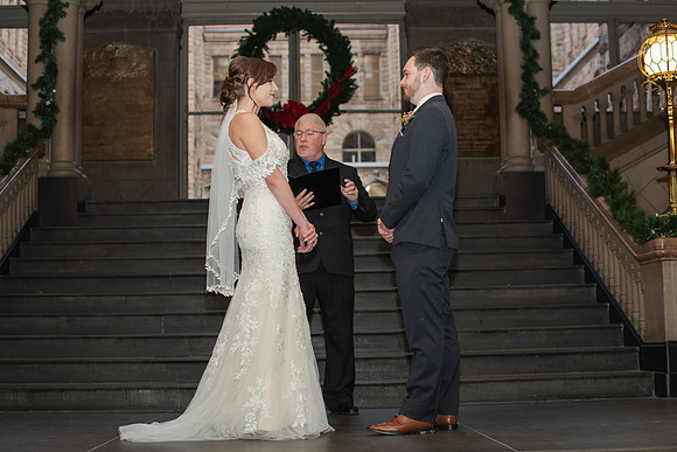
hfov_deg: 37.8
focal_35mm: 53
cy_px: 225
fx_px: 989
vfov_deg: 25.7
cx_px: 343
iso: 800
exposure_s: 1/200
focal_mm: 50
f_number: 3.5
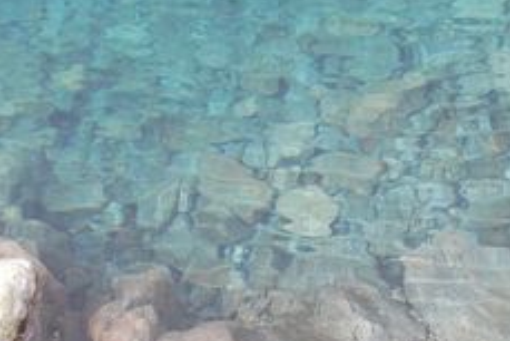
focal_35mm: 180
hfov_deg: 11.4
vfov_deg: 7.6
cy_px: 69
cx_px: 371
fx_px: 2553
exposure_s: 1/160
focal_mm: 55
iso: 100
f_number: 6.3
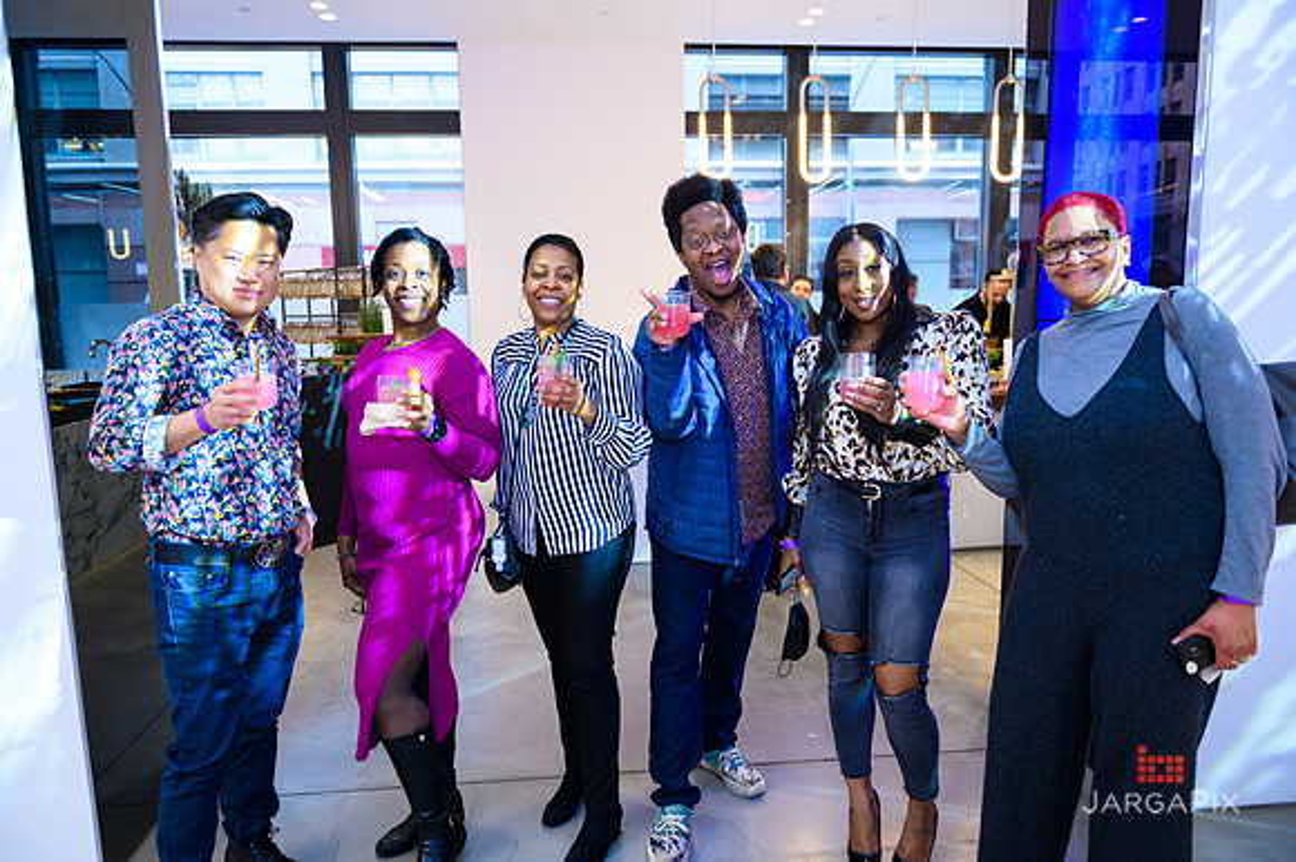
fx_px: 863
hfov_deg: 73.8
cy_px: 431
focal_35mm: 24
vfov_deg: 53.1
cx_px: 648
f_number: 3.2
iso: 1600
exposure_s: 1/125
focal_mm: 24
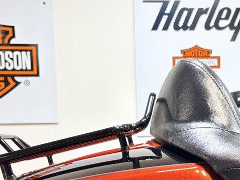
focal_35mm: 58
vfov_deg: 23.8
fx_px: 402
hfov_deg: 32.8
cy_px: 192
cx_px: 167
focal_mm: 5.96
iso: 64
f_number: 1.6
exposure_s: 1/120
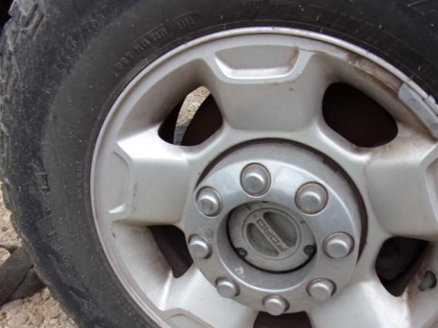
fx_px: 430
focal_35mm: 34
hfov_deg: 53.3
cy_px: 222
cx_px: 278
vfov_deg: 41.2
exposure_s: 1/45
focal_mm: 4.3
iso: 80
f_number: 3.3
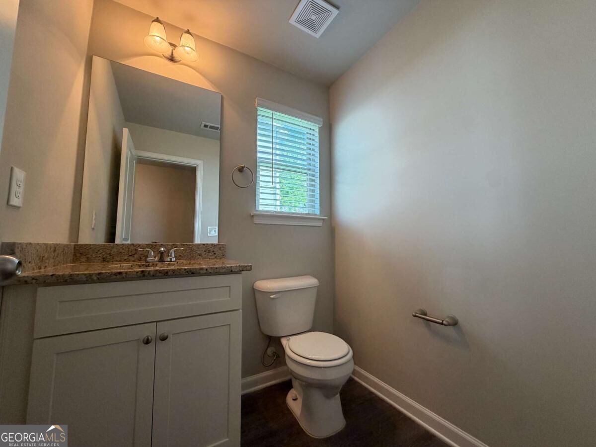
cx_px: 298
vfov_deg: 85.7
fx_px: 241
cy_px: 224
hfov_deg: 102.1
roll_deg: +1.1
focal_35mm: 14
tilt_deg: +5.6
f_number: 2.2
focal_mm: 2.22
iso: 160
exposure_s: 1/60
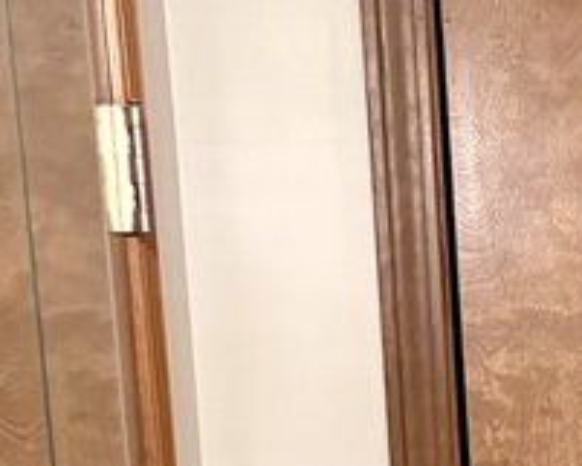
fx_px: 3136
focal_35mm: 182
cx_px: 1176
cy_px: 1285
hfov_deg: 9.8
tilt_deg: -13.6
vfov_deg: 7.6
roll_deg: +0.1
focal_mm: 5.96
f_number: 1.6
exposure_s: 1/60
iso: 250
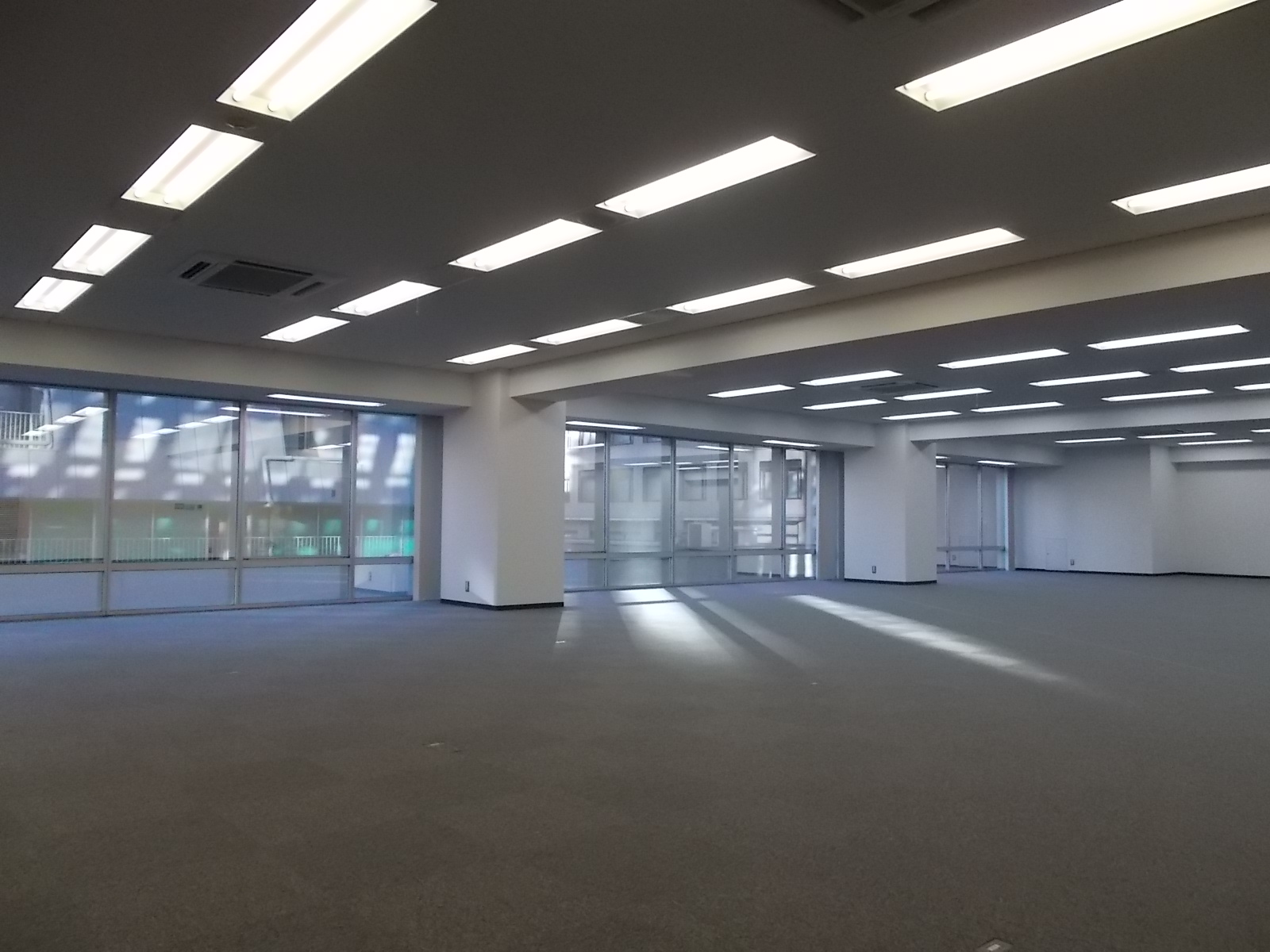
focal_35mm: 26
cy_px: 476
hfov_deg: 67.3
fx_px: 954
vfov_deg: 53.1
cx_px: 635
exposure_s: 1/250
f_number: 3.2
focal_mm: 4.6
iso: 320
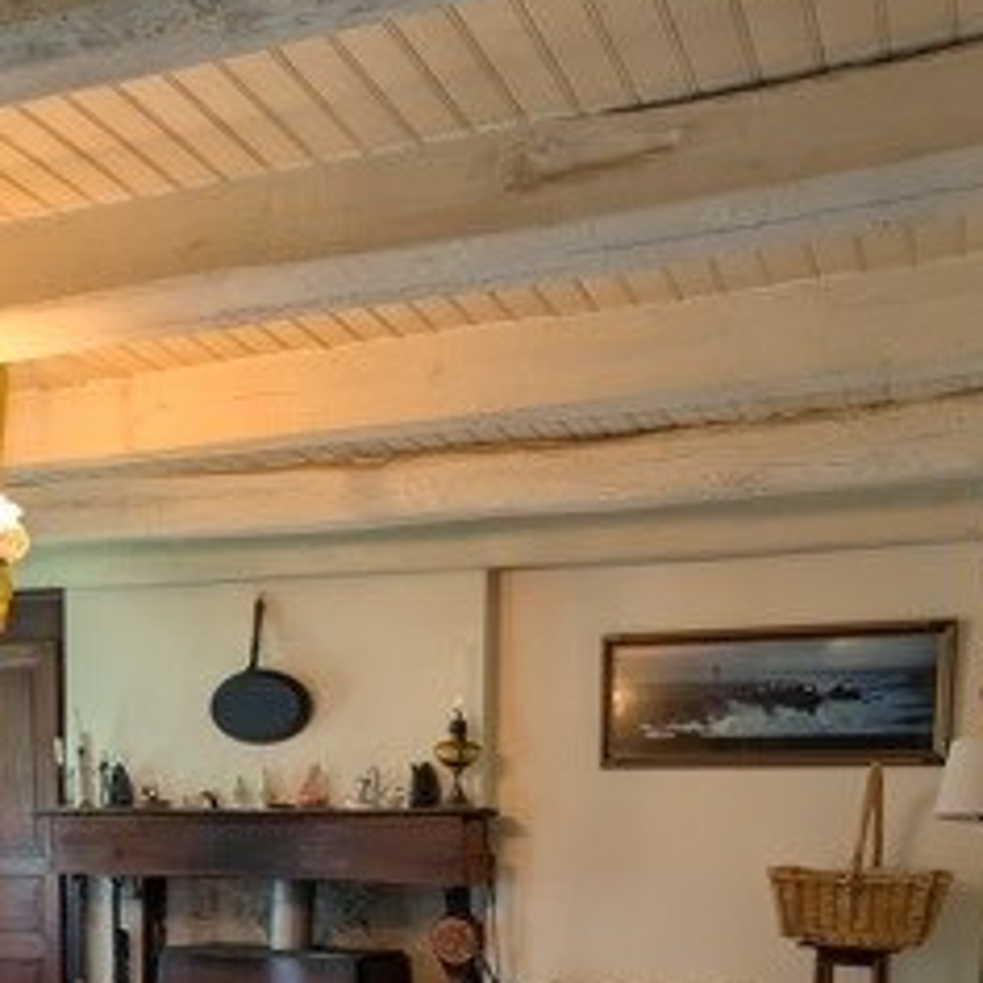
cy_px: 991
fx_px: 1157
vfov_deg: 40.2
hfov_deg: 46.0
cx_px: 467
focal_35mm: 36
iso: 55
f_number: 1.7
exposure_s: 1/33.3
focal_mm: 2.02
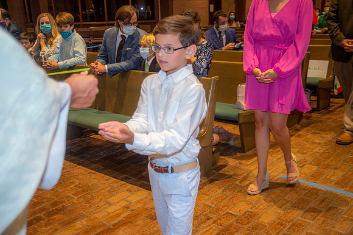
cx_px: 176
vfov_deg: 33.4
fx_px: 392
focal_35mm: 40
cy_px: 118
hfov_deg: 48.5
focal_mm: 40
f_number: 4.5
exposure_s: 1/125
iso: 1600
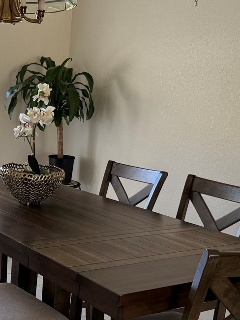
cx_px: -4
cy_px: 189
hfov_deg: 23.7
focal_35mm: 59
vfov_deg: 32.6
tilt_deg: -11.7
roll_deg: -2.8
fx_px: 546
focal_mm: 6.76
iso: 100
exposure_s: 1/121
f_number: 1.78
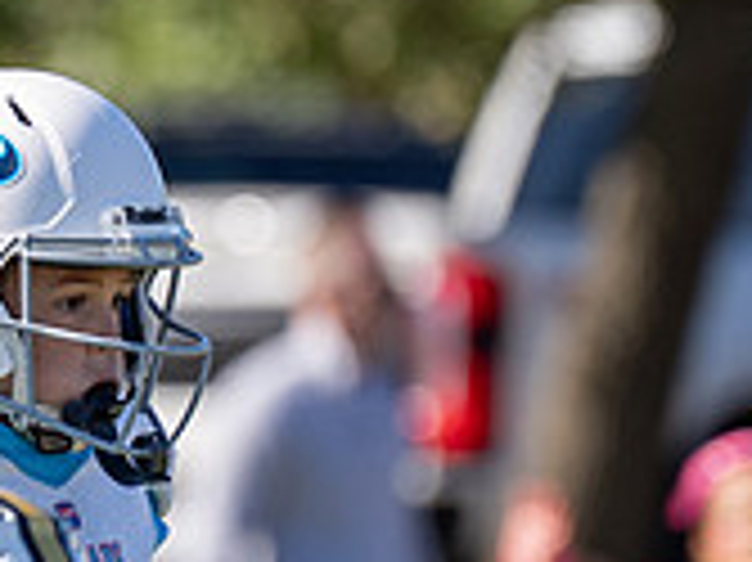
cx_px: 54
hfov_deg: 1.5
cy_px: 224
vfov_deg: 1.1
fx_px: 29632
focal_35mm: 1365
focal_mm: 200
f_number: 2.8
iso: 160
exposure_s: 1/2000
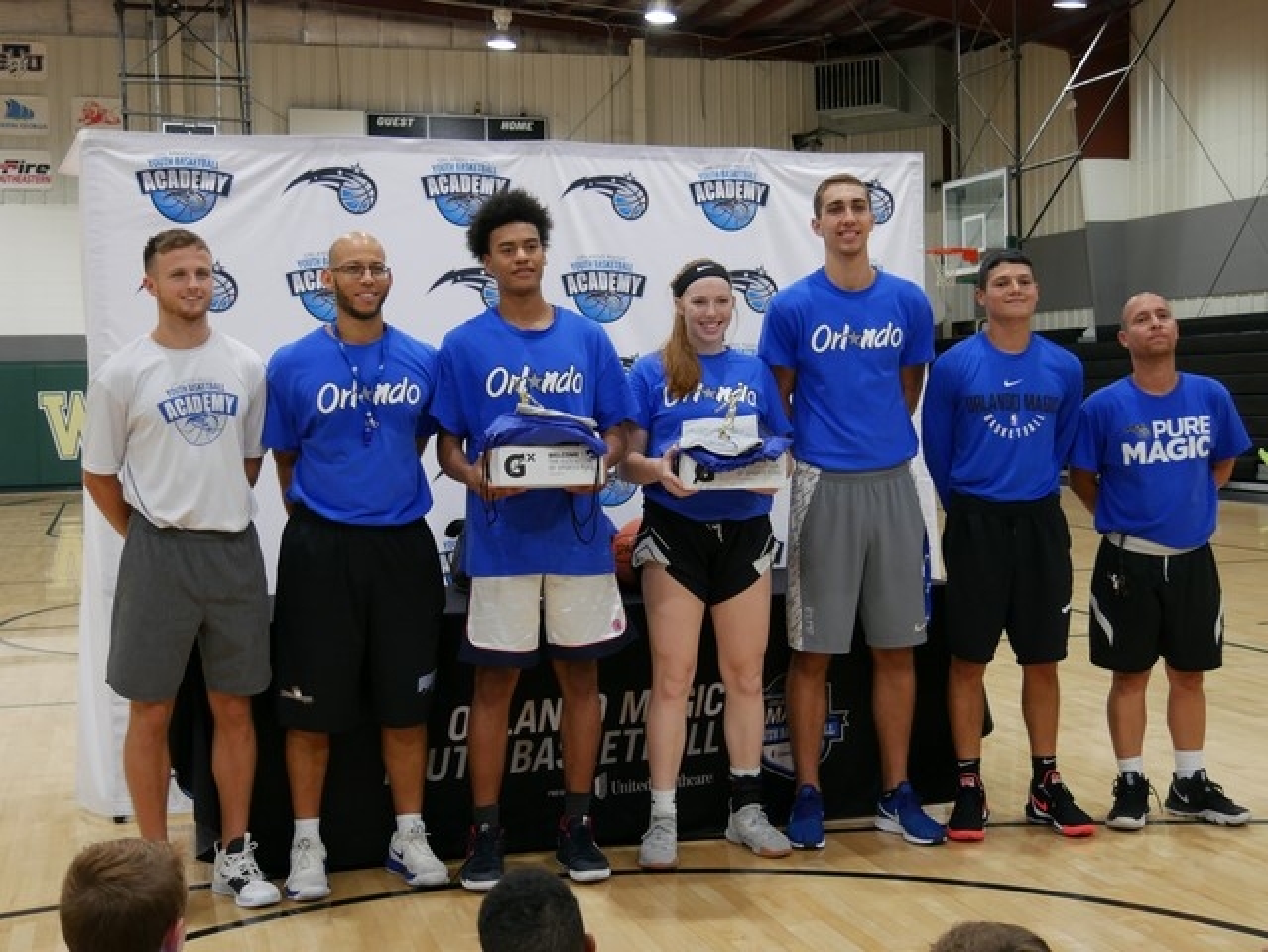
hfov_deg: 39.6
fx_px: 1759
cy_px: 476
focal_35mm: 48
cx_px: 634
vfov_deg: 30.3
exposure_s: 1/60
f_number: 4.1
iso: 1000
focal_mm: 24
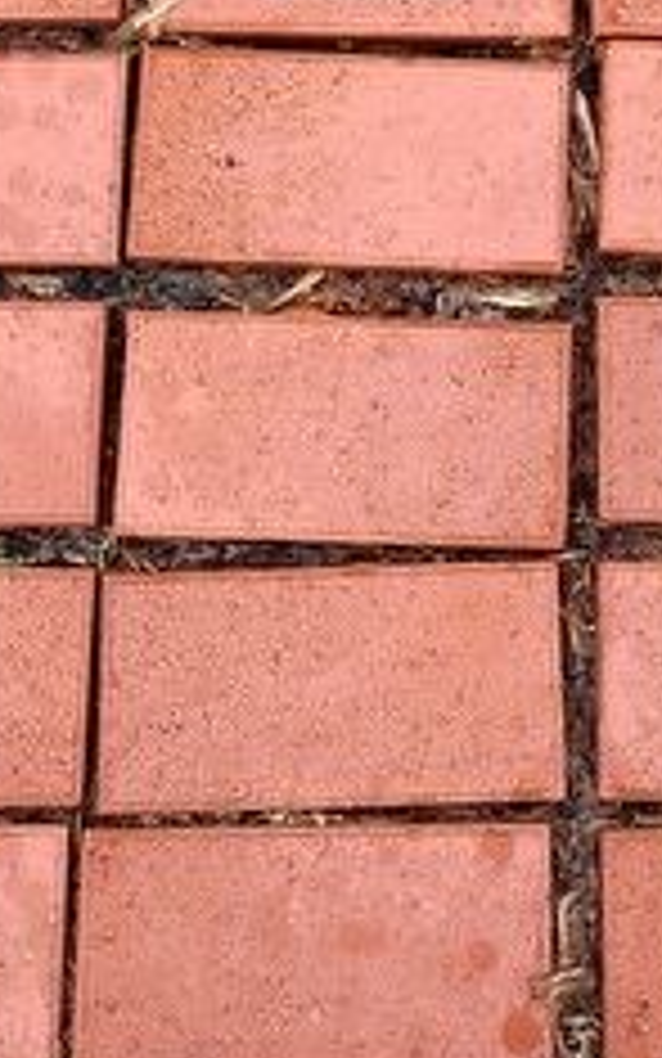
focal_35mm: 83
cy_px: -68
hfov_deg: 15.7
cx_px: 509
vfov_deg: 23.6
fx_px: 2394
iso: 123
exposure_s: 1/200
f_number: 1.8
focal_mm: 5.56
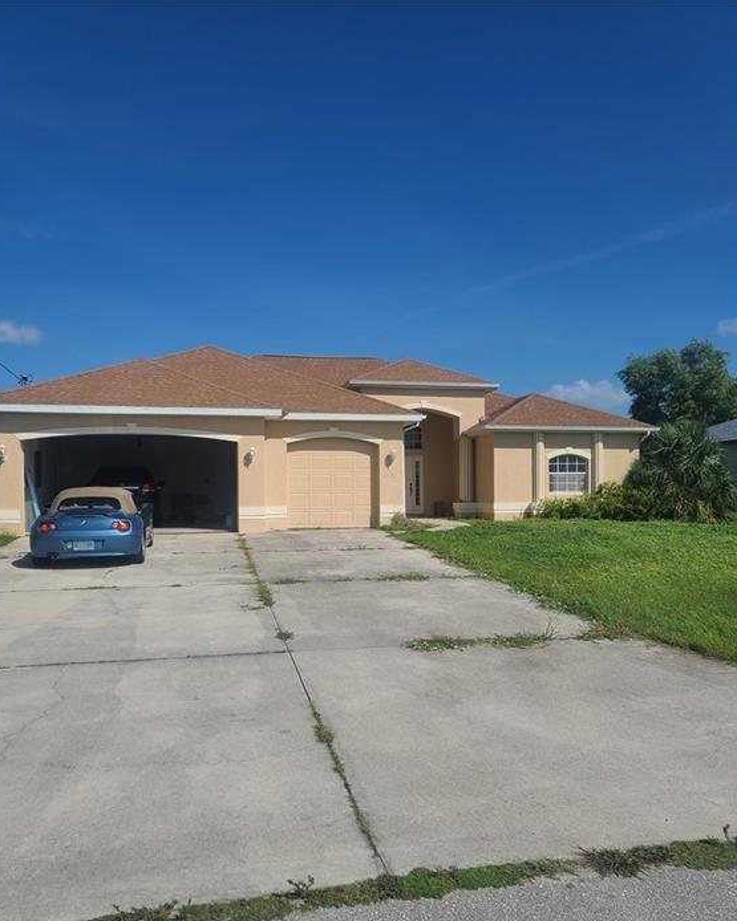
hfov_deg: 53.2
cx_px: 367
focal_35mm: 27
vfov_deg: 63.9
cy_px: 507
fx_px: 736
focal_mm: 7
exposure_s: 1/1988
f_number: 1.8
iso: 16
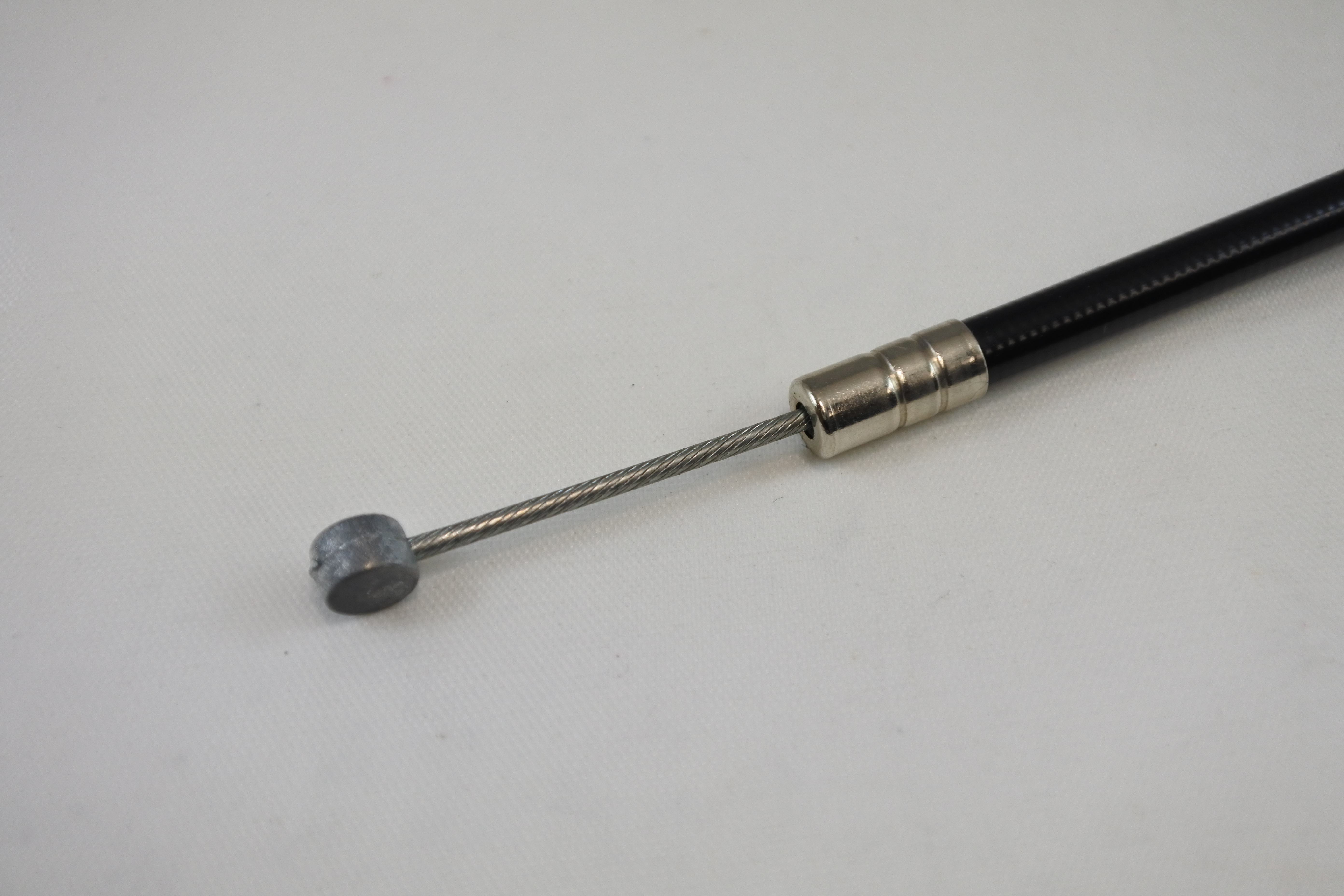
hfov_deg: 46.4
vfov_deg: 31.9
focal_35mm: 42
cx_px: 672
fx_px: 1568
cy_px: 448
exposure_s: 1/250
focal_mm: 15.7
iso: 400
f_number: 4.2
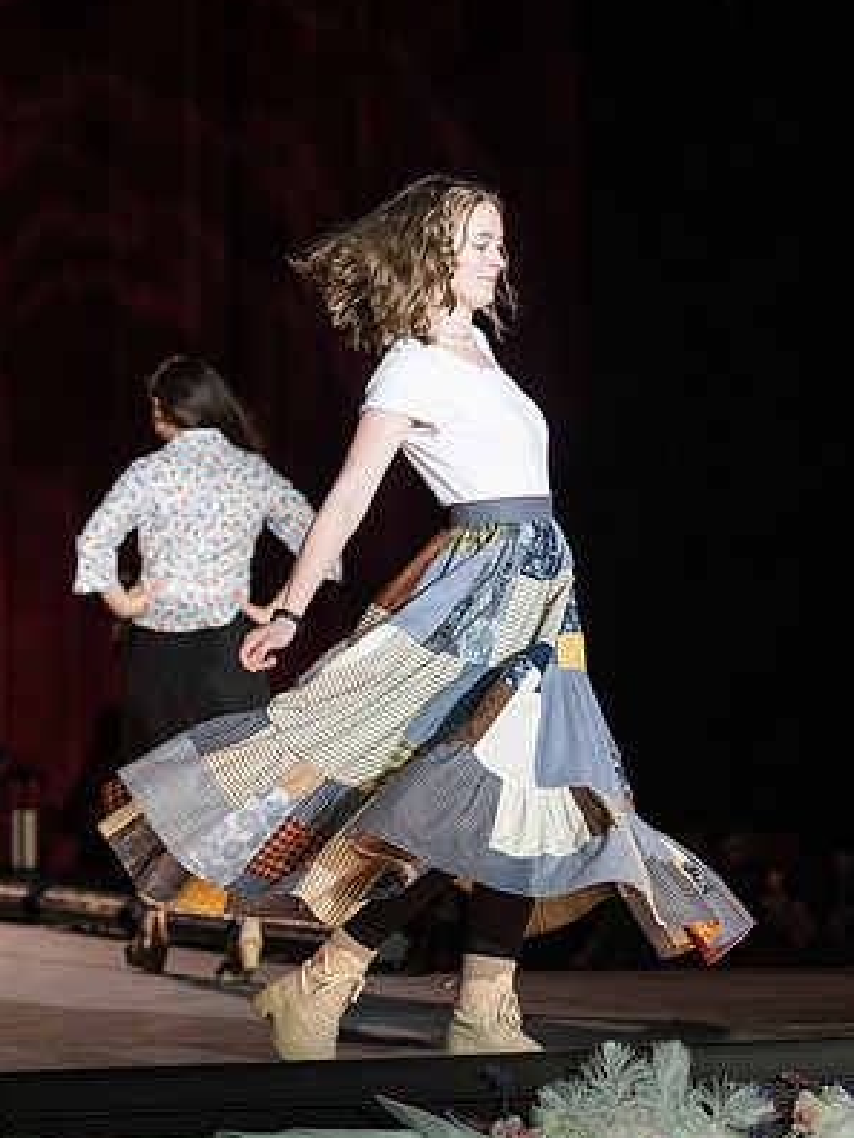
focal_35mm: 141
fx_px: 4638
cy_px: 633
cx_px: 648
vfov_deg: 14.0
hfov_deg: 10.5
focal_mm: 85
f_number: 2.8
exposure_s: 1/800
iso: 1000
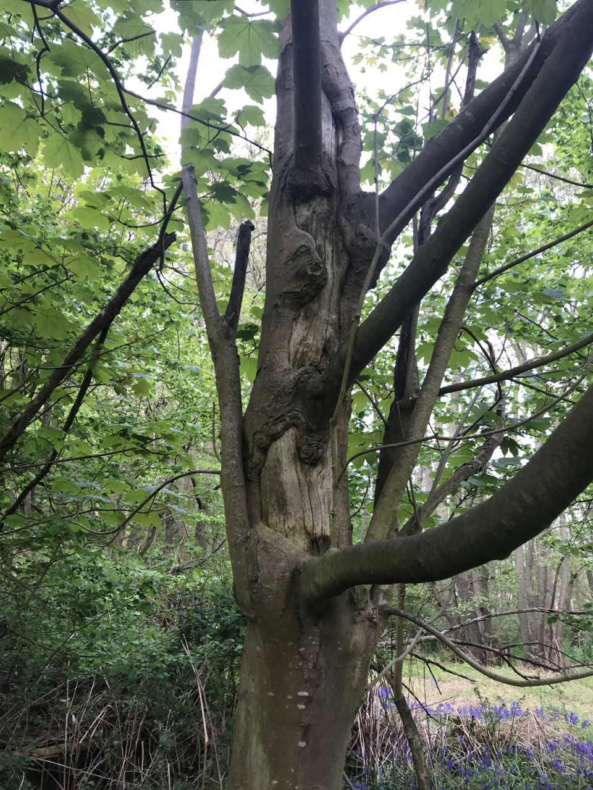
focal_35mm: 28
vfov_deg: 63.4
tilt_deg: +17.2
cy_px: 395
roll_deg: -0.4
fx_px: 640
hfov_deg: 49.7
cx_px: 296
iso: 40
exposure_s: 1/100
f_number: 1.8
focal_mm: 3.99
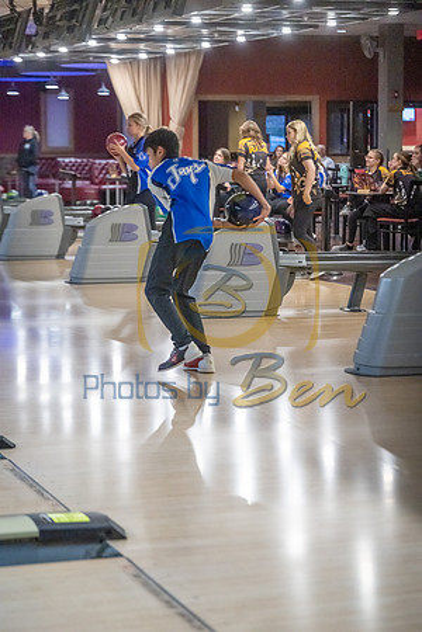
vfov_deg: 22.1
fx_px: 1618
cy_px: 316
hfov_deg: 14.9
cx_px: 211
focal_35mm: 92
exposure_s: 1/1000
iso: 4000
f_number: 2.8
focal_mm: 92
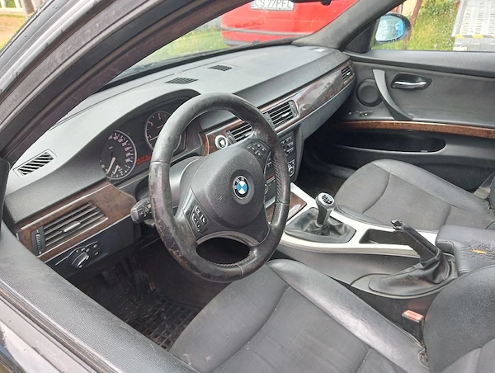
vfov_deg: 49.9
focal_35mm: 28
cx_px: 248
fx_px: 401
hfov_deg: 63.4
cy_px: 186
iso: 215
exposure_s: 1/33.3
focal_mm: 4.04
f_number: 1.8
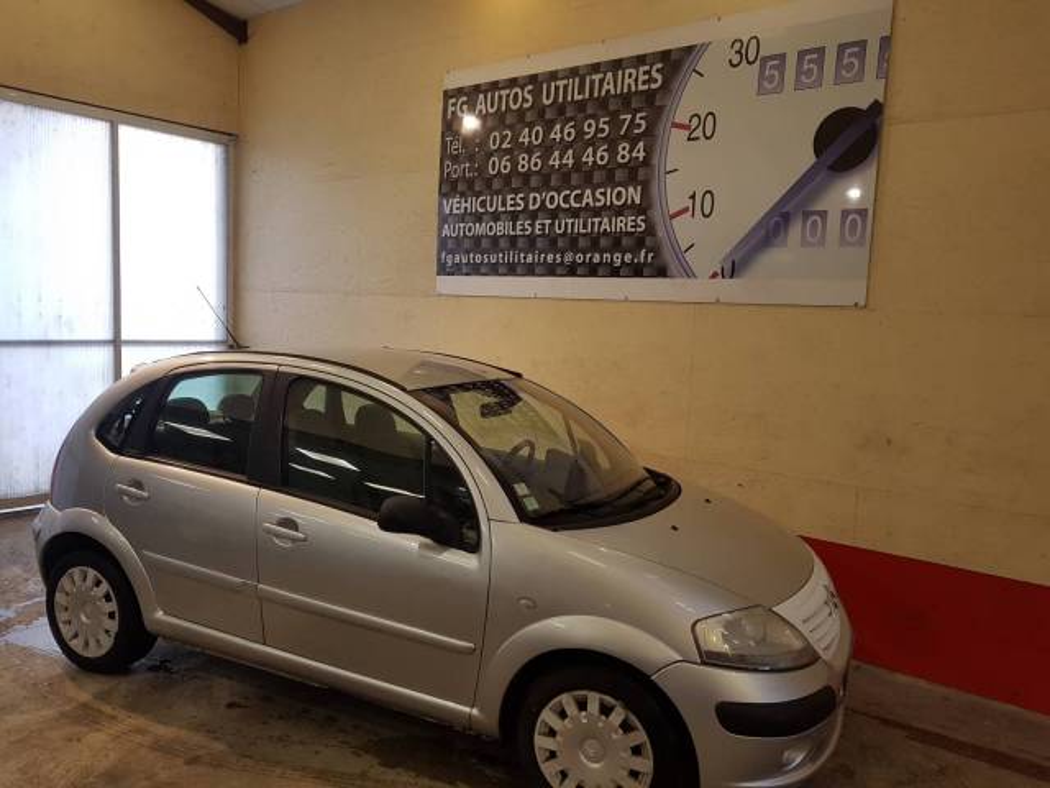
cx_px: 525
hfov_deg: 67.3
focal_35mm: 26
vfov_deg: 53.1
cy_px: 394
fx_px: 789
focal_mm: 4.2
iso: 80
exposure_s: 1/100
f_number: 1.7
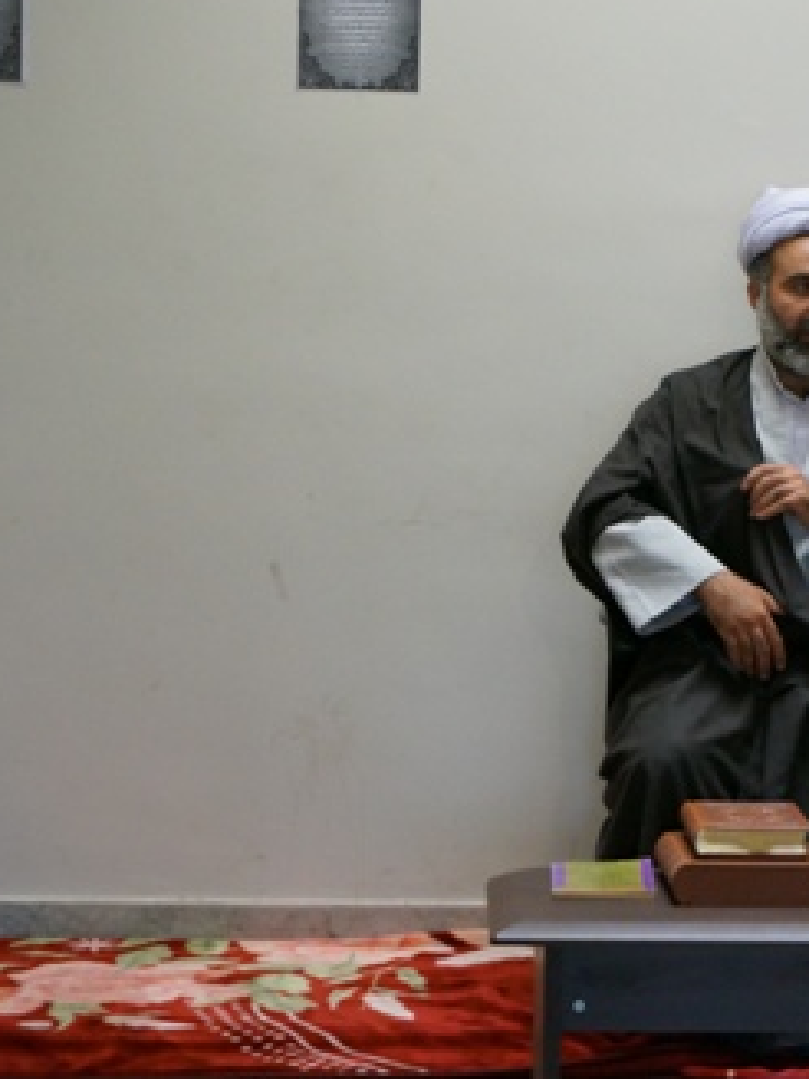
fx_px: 3357
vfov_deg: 18.3
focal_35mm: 108
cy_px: 536
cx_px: 648
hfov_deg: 13.7
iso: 2000
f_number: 5.6
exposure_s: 1/160
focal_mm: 49
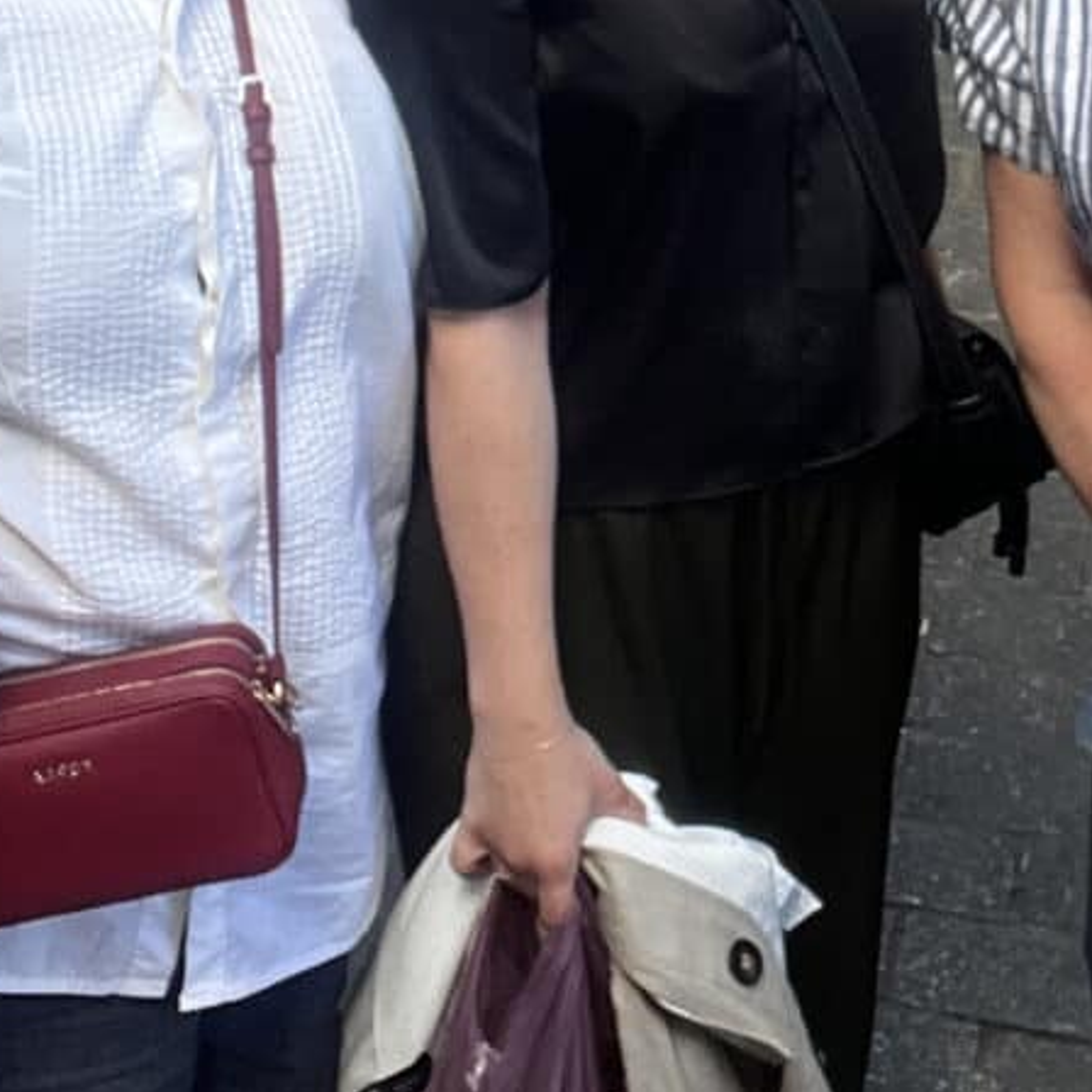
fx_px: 3248
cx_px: 860
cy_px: -102
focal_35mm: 91
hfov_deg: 18.9
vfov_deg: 18.4
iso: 64
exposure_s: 1/121
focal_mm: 2.71
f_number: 2.2
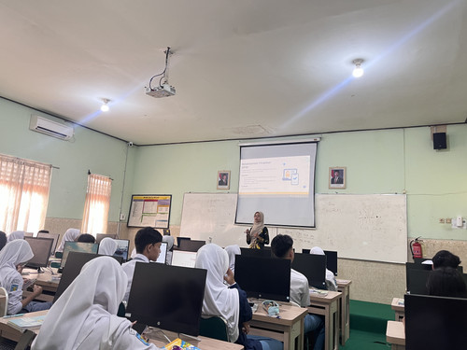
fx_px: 351
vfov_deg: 53.1
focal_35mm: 26
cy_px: 175
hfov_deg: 67.3
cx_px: 234
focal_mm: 5.1
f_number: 1.6
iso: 250
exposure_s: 1/60
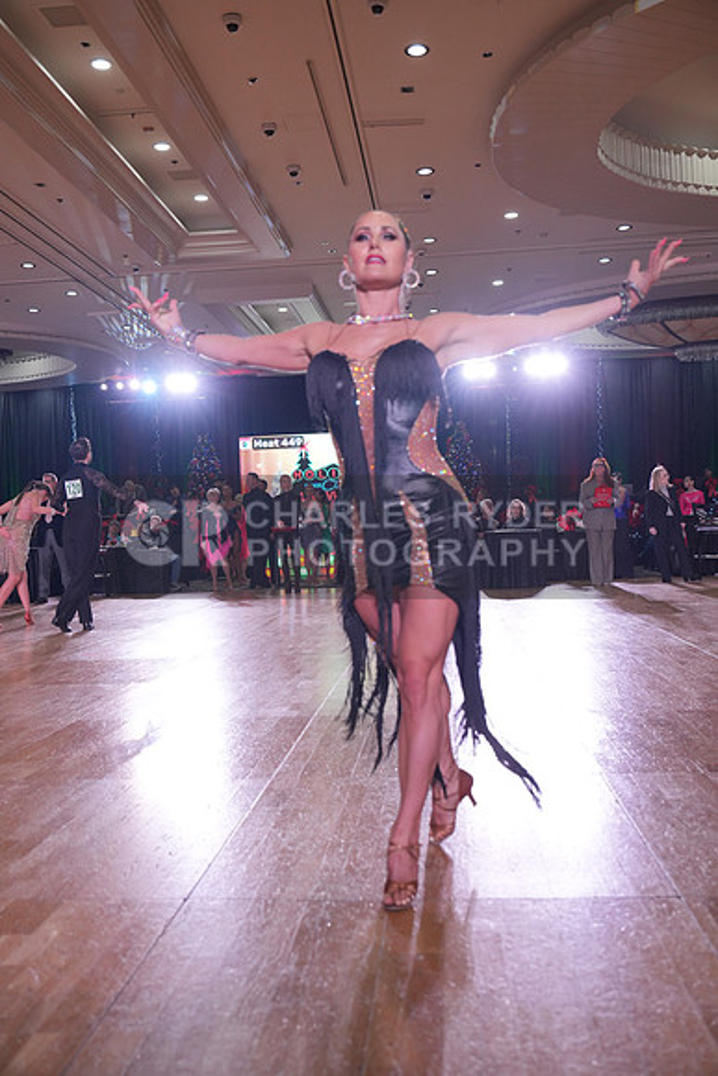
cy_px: 538
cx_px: 359
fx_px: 987
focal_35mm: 33
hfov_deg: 40.0
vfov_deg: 57.2
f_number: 4
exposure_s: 1/500
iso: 1600
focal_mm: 33
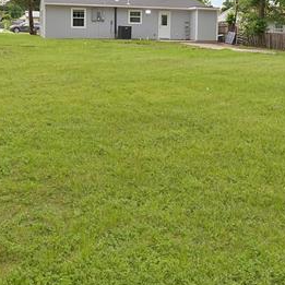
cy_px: 41
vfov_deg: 39.5
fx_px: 373
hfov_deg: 41.7
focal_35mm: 40
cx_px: 169
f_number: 9
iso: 640
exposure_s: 1/60
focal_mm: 12
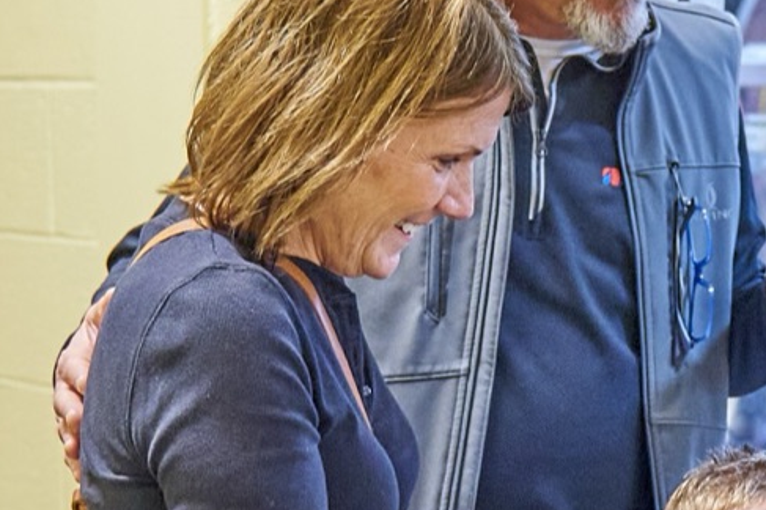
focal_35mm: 119
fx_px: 2530
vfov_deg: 11.4
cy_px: 482
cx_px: 753
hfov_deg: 16.9
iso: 640
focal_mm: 29
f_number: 2.8
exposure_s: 1/60
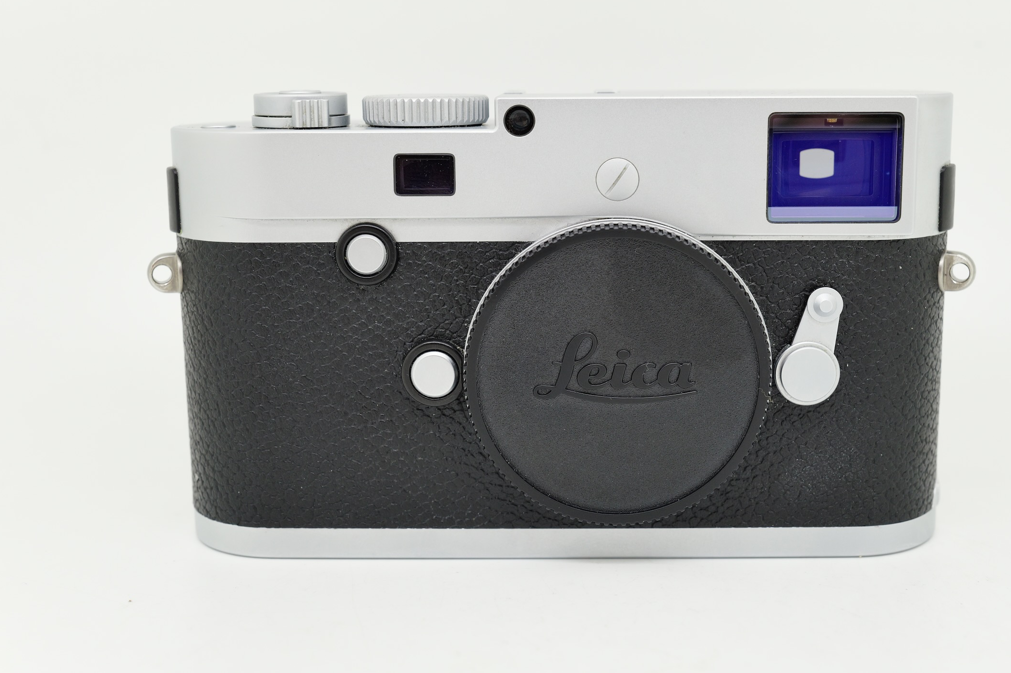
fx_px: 1375
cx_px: 575
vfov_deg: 27.5
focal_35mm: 49
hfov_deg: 40.3
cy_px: 317
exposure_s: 1/100
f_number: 8
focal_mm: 43
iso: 800
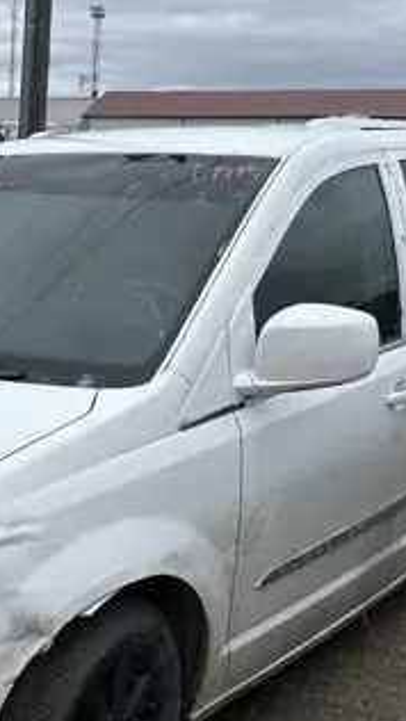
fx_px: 1013
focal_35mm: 53
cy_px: 538
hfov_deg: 21.5
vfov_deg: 38.2
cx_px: -41
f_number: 1.78
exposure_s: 1/7042
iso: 80
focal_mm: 6.86
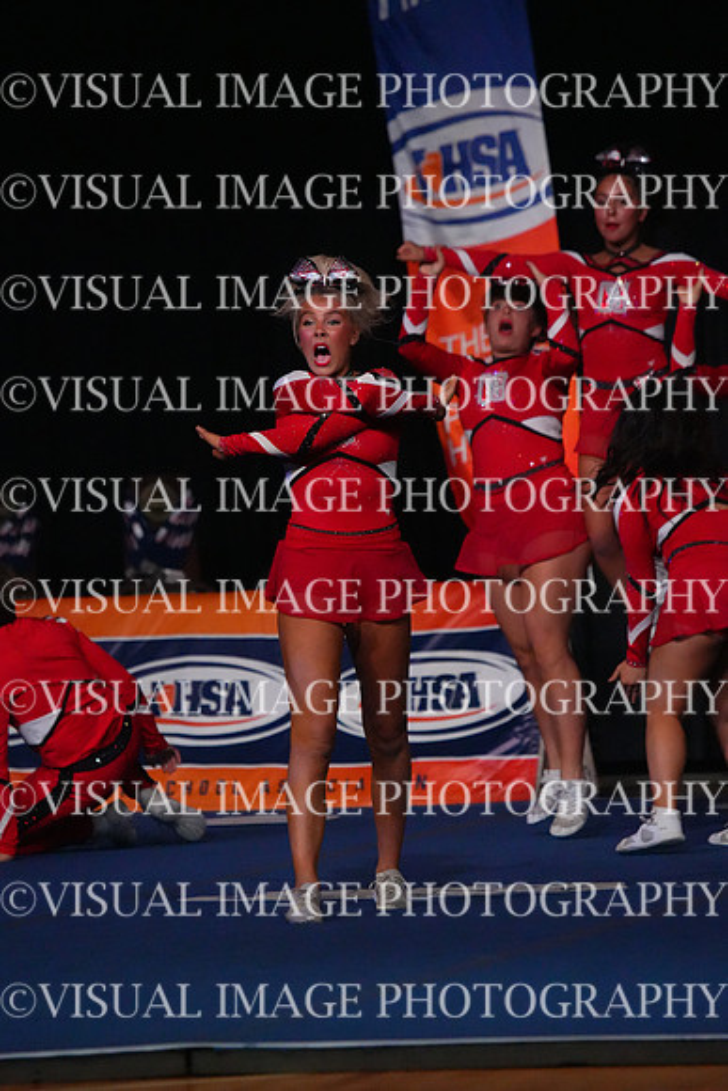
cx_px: 364
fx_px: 8336
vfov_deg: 7.5
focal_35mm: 275
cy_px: 546
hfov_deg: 5.0
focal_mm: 275
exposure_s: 1/1250
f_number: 5.6
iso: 16000
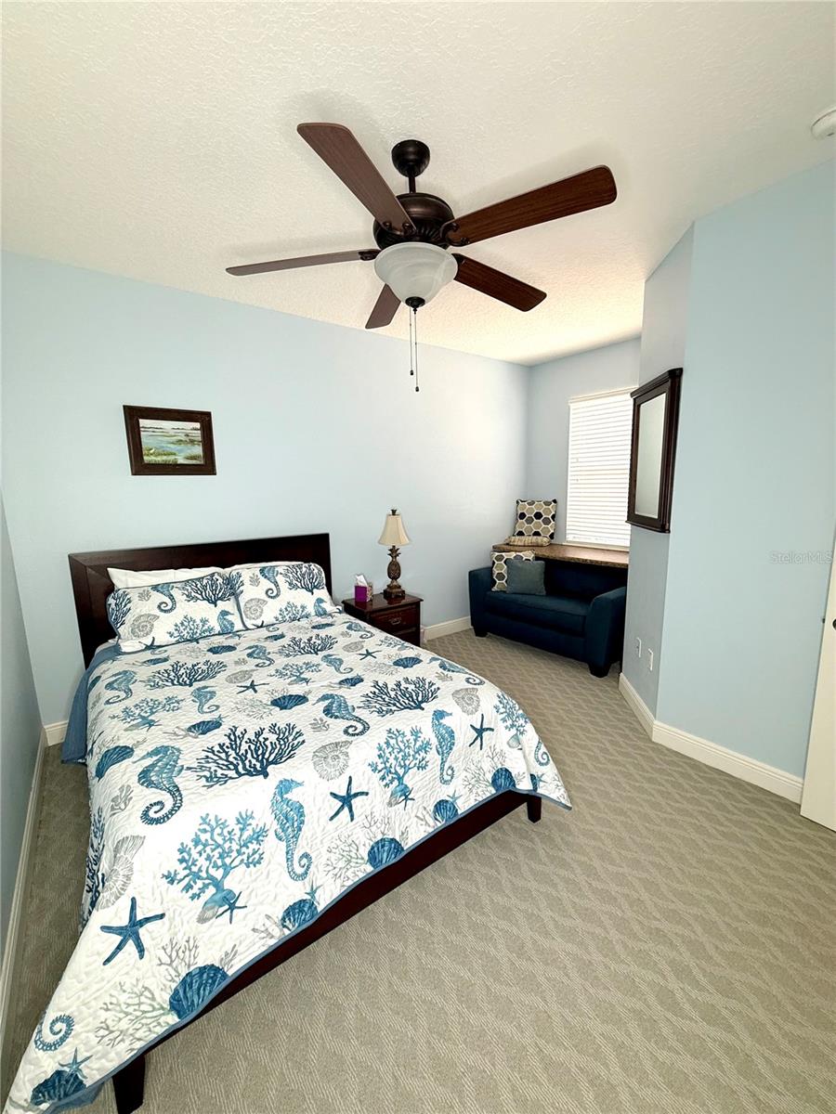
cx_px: 418
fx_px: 451
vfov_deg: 102.1
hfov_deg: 85.7
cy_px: 557
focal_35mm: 14
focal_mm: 2.22
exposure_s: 1/99
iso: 125
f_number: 2.2
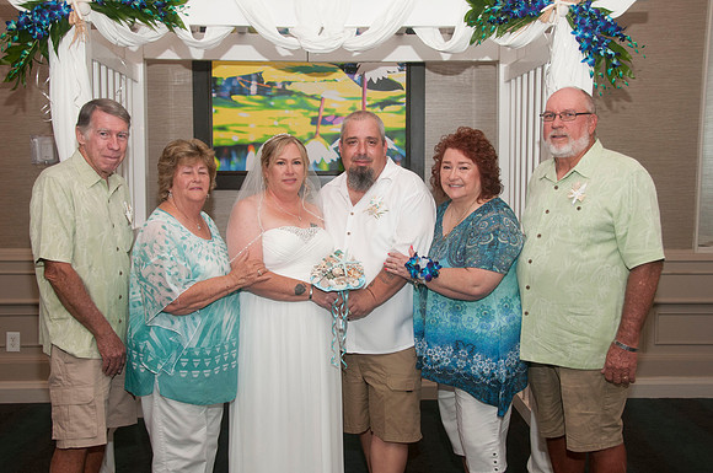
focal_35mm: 39
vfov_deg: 34.1
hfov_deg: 49.6
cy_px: 236
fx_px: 771
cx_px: 356
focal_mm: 26
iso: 400
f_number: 5.6
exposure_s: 1/60
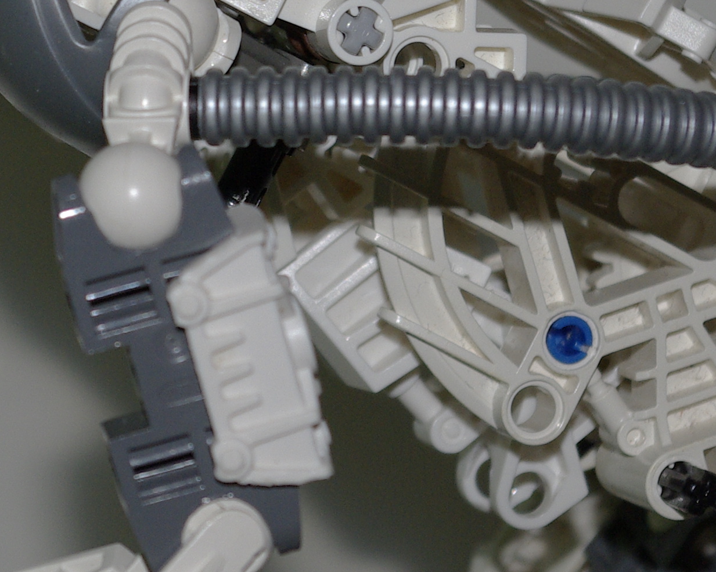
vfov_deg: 6.3
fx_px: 5159
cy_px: -5
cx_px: 23
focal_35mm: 243
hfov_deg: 7.9
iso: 400
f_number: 8
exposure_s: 1/60
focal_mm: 55
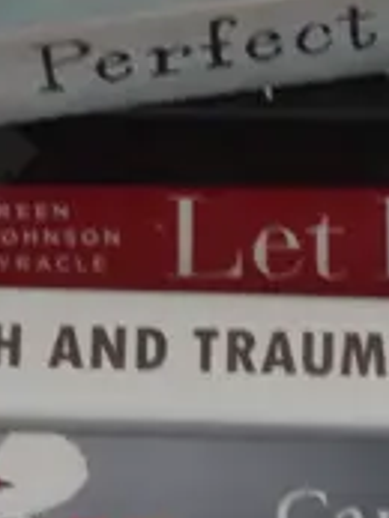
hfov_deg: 5.0
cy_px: 9
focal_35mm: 296
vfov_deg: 6.7
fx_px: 4430
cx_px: 55
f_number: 5.3
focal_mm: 25
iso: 3200
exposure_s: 1/13
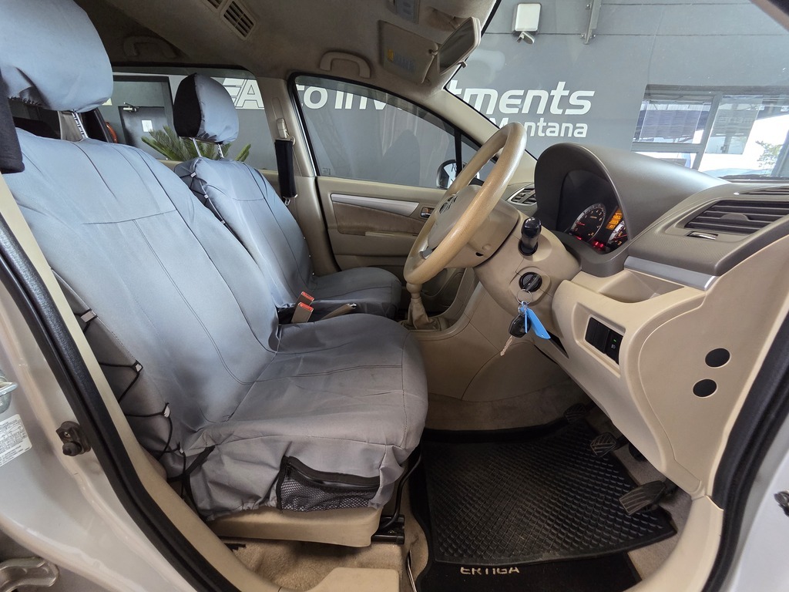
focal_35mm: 13
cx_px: 394
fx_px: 296
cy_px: 296
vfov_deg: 89.9
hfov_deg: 106.2
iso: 500
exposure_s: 1/50
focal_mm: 2.2
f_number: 2.2
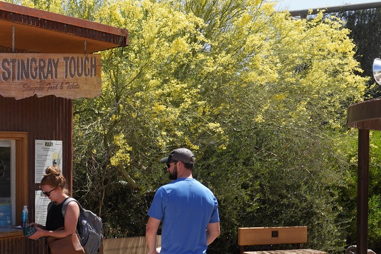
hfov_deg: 22.0
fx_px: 952
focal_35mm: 90
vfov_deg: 15.2
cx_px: 19
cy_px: 161
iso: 160
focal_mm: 32
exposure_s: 1/100
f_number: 14
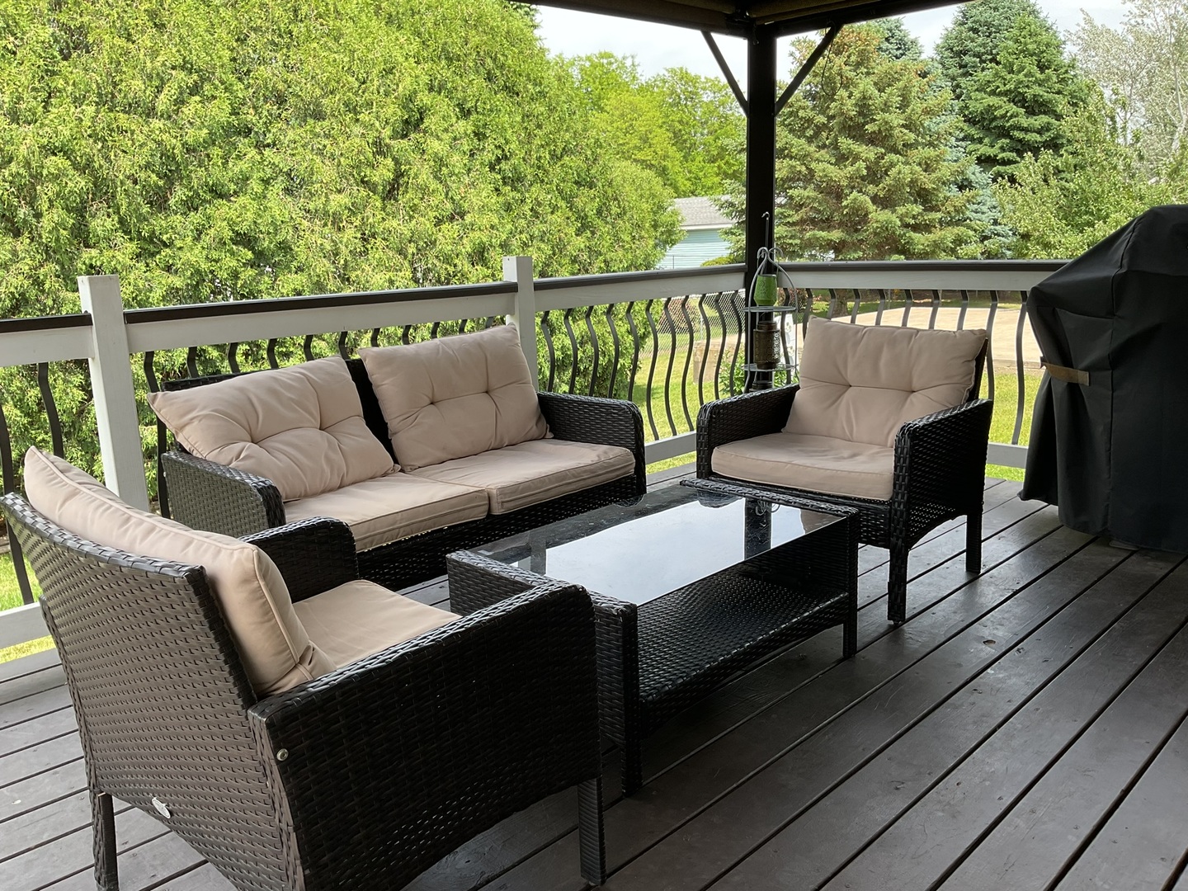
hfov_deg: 61.7
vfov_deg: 48.2
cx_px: 594
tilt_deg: -12.4
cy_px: 446
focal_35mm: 29
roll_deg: +1.4
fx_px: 995
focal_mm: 3
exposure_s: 1/331
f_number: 1.8
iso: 16
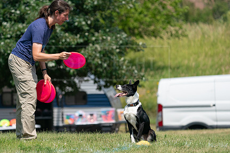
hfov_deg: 5.7
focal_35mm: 364
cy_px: 72
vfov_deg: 3.8
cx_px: 82
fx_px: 2326
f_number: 5.6
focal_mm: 270
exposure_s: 1/4000
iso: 800
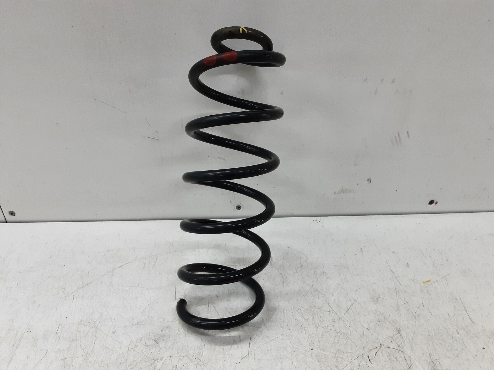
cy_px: 185
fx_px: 385
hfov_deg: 65.3
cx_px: 247
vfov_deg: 51.4
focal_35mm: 27
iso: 100
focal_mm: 2.91
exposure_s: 1/50
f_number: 1.9
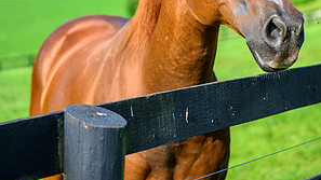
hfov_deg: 19.3
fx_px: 945
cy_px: -36
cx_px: 161
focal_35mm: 111
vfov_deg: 10.7
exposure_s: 1/1250
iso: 100
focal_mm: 70
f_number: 2.8
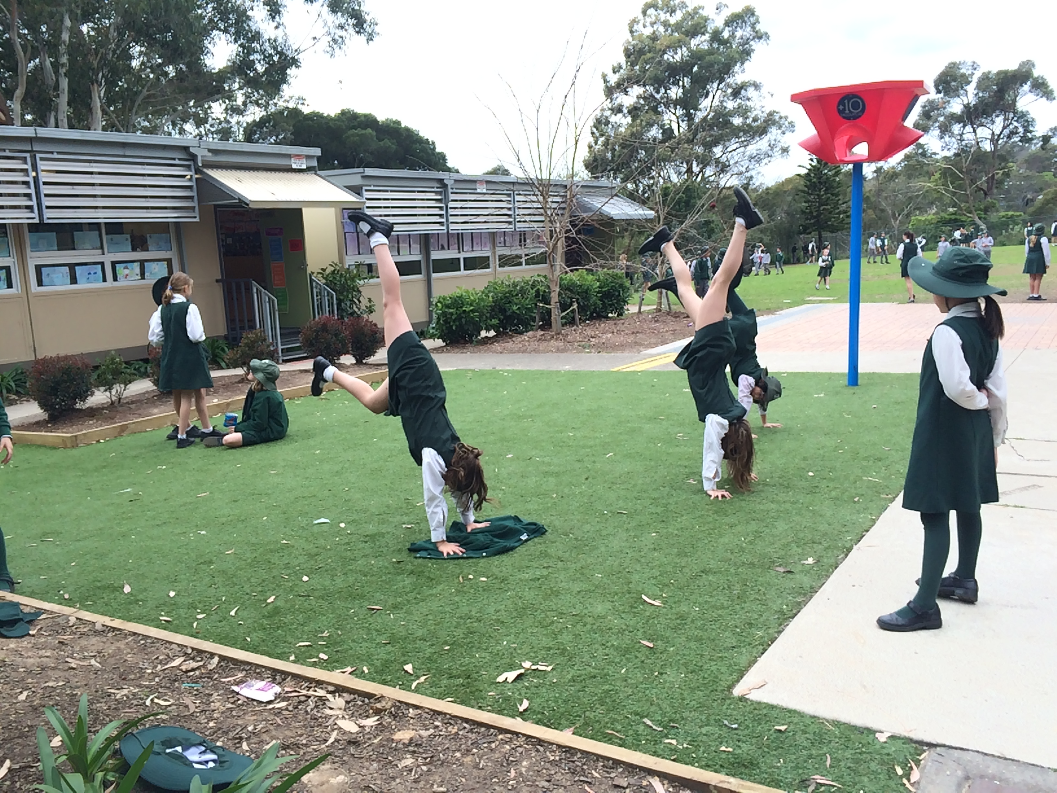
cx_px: 528
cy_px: 396
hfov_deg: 61.7
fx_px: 886
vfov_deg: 48.2
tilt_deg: -13.0
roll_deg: +2.6
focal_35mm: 29
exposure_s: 1/629
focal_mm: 4.15
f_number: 2.2
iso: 32
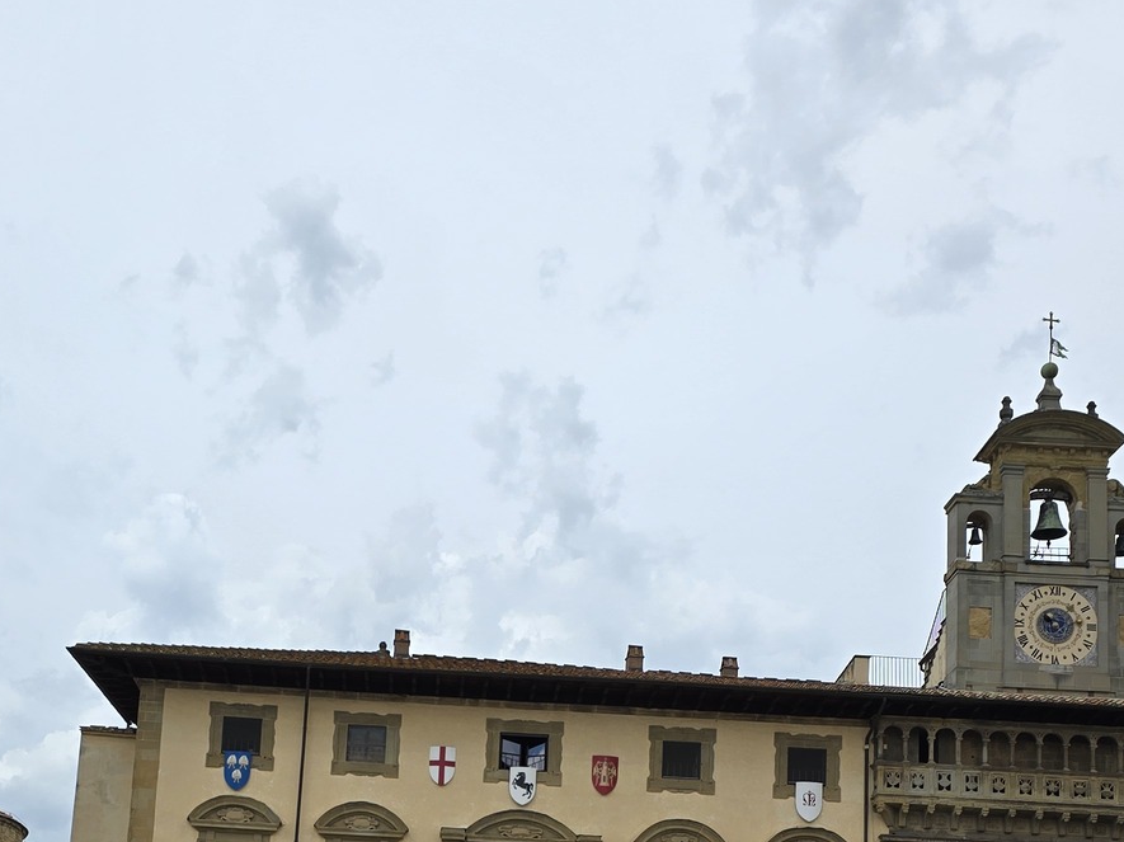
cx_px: 405
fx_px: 1688
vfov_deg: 26.2
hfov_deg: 36.6
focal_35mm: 52
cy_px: 880
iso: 12
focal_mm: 6.3
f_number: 1.7
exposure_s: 1/1321
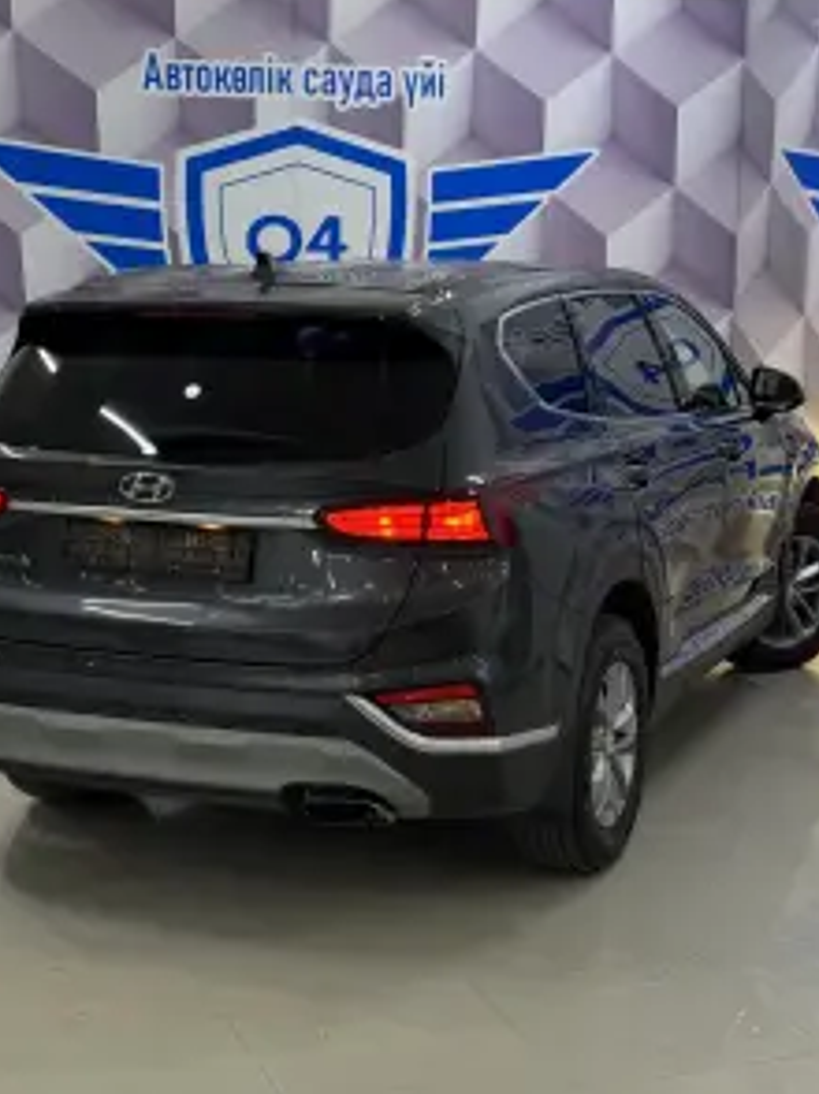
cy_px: 556
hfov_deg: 24.0
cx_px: 391
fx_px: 1927
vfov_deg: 31.7
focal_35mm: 61
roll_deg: +0.1
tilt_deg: -9.5
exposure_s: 1/50
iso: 125
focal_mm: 6.76
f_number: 1.78
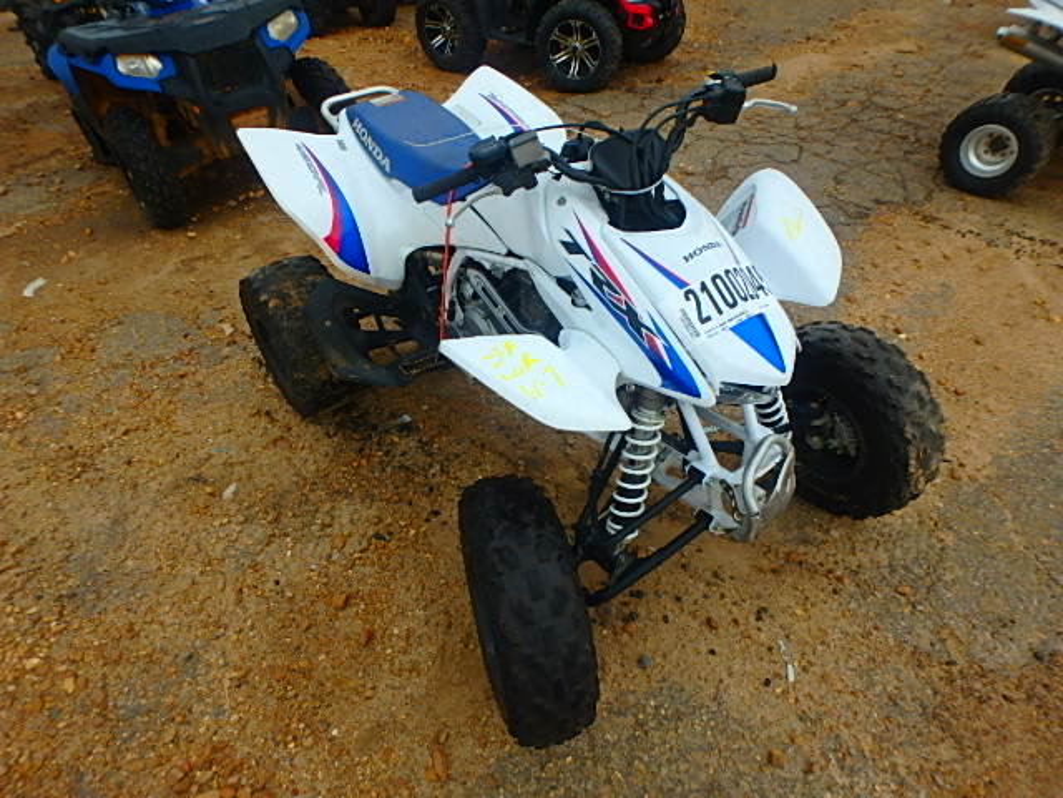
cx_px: 532
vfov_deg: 63.4
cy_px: 399
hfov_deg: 79.0
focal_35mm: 21
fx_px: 645
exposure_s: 1/400
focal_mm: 3.7
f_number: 3.5
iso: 125
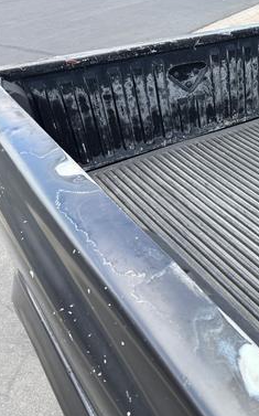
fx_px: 407
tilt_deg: -35.1
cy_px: 205
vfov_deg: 54.0
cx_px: 287
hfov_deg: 31.2
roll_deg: -2.0
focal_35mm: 36
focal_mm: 6.76
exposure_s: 1/1437
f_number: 1.78
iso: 100
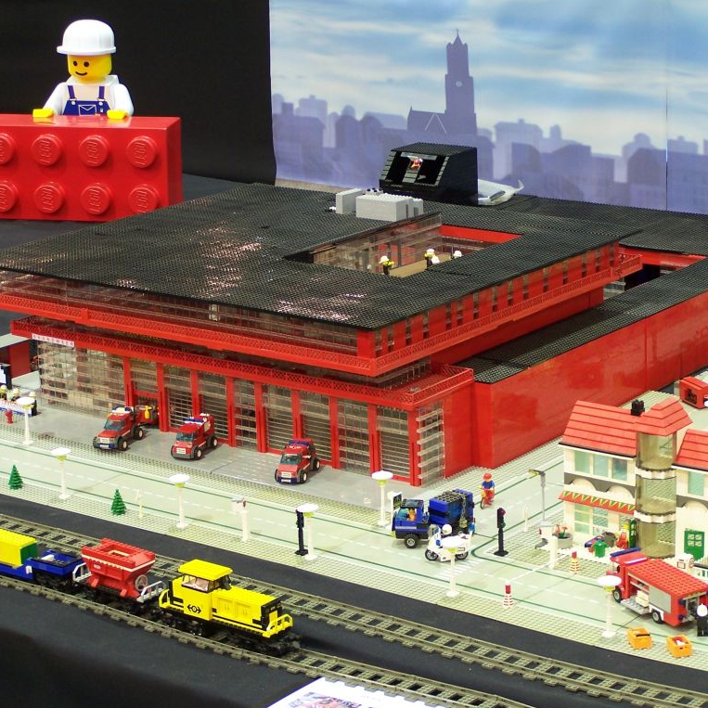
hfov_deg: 19.5
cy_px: 354
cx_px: 429
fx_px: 2059
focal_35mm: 89
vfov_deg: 19.5
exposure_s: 1/2
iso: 80
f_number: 3.2
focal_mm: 12.4
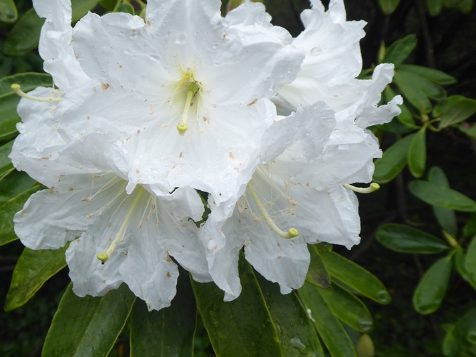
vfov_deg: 26.1
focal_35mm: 56
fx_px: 770
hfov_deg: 34.2
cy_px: 193
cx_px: 194
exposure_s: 1/160
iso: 80
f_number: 3.7
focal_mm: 6.7
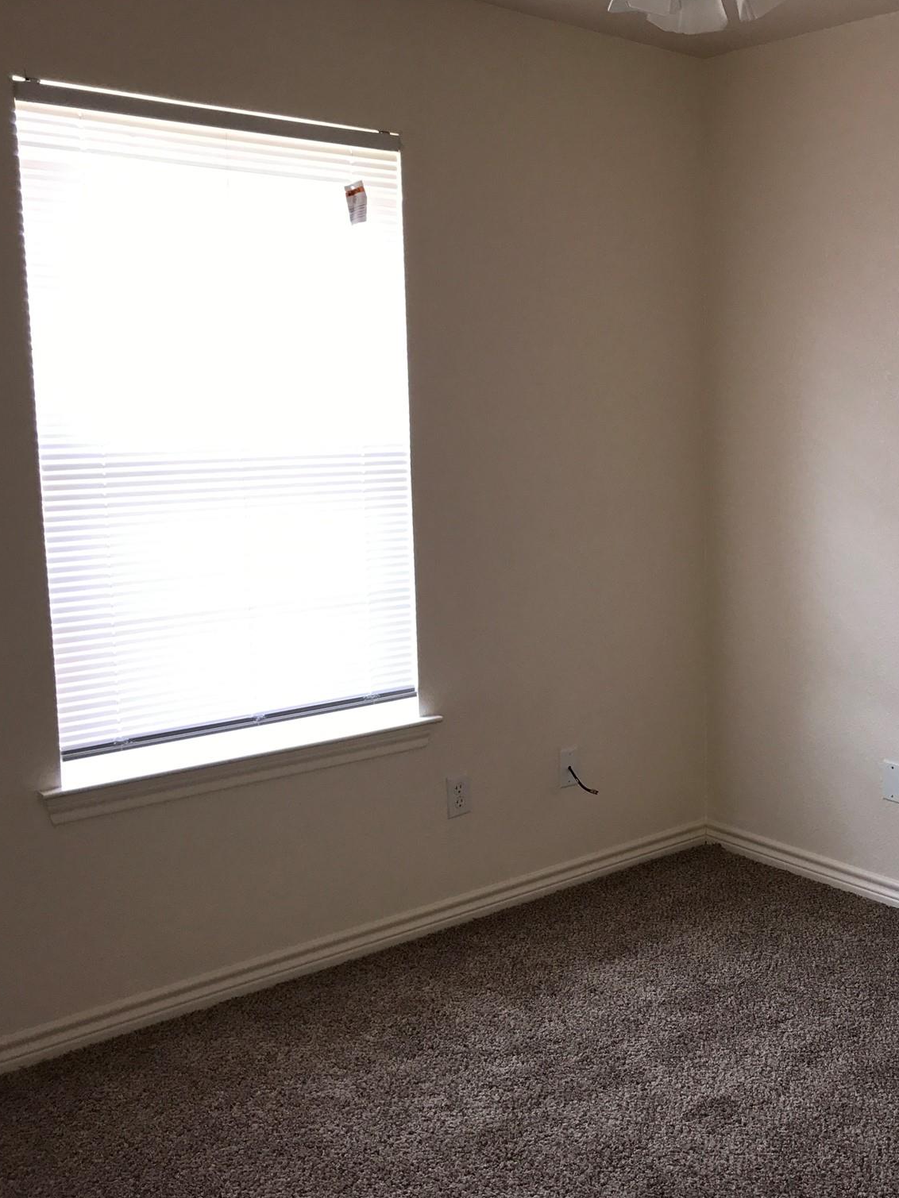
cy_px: 604
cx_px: 727
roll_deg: -0.4
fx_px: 1316
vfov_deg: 49.0
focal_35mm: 38
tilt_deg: -8.9
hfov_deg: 36.4
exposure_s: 1/30
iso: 40
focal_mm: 3.99
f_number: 1.8
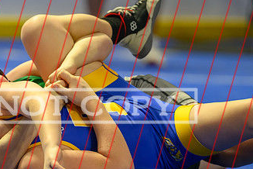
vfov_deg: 3.0
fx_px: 3169
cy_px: 147
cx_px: 13
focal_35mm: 451
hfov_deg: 4.6
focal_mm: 200
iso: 2500
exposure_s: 1/800
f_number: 2.8
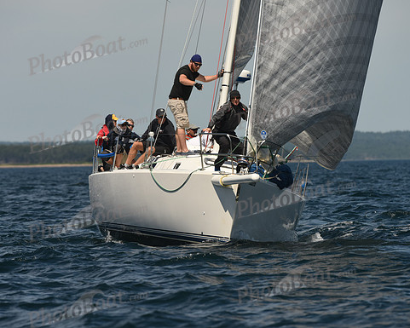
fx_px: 5498
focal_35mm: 453
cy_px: 164
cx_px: 193
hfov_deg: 4.3
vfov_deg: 3.4
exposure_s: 1/1000
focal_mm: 400
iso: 250
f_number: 7.1
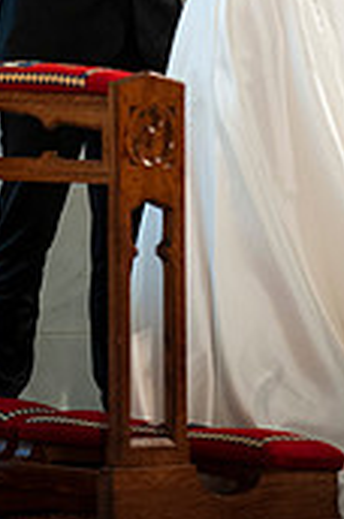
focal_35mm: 418
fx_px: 6015
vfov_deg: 4.9
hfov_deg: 3.3
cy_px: -112
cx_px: 44
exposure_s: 1/125
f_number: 2.8
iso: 1600
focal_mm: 160
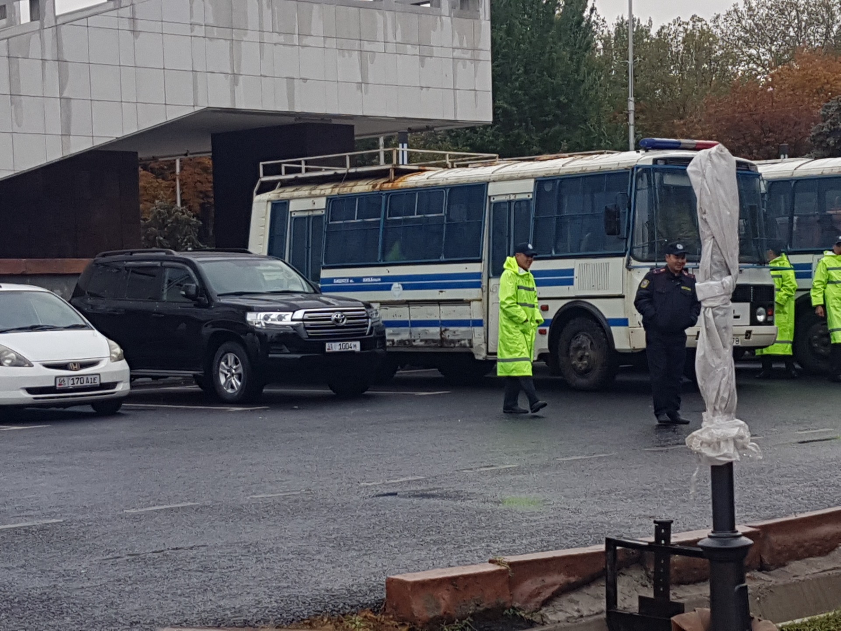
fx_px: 632
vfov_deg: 53.1
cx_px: 420
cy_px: 316
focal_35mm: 26
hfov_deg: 67.3
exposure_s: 1/295
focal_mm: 4.2
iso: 40
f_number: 1.7
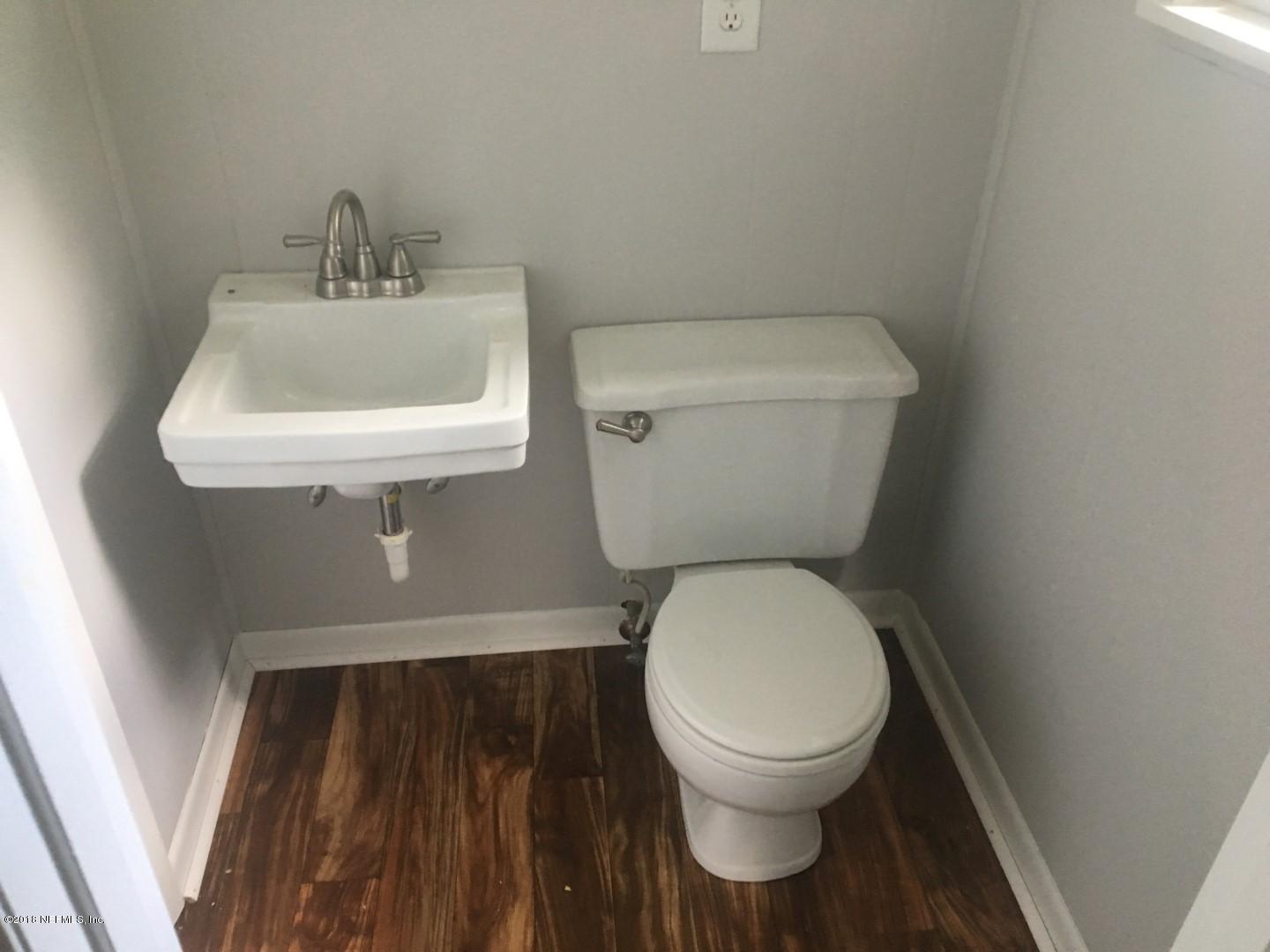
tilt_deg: -30.6
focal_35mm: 29
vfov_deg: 48.2
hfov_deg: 61.7
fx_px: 1064
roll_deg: -0.2
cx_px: 635
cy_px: 476
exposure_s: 1/30
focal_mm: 4.15
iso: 160
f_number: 2.2
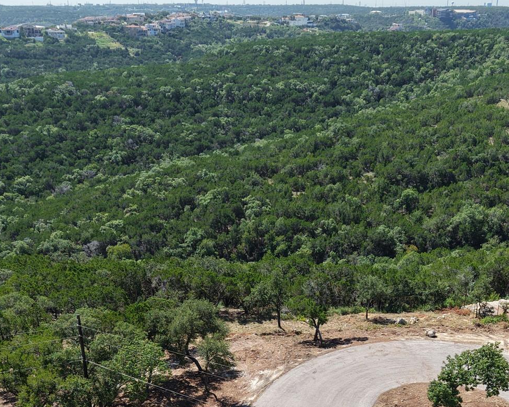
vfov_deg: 29.9
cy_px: 344
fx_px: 738
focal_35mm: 49
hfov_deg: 38.0
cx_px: 284
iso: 280
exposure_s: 1/4000
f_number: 1.8
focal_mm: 8.67
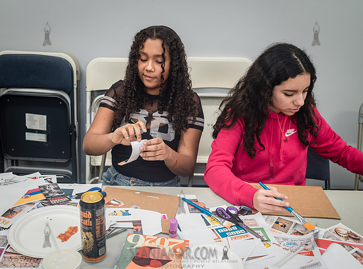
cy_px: 140
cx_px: 153
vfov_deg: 36.4
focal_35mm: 39
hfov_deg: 47.7
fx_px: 409
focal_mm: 35
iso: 2500
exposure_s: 1/320
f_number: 4.5
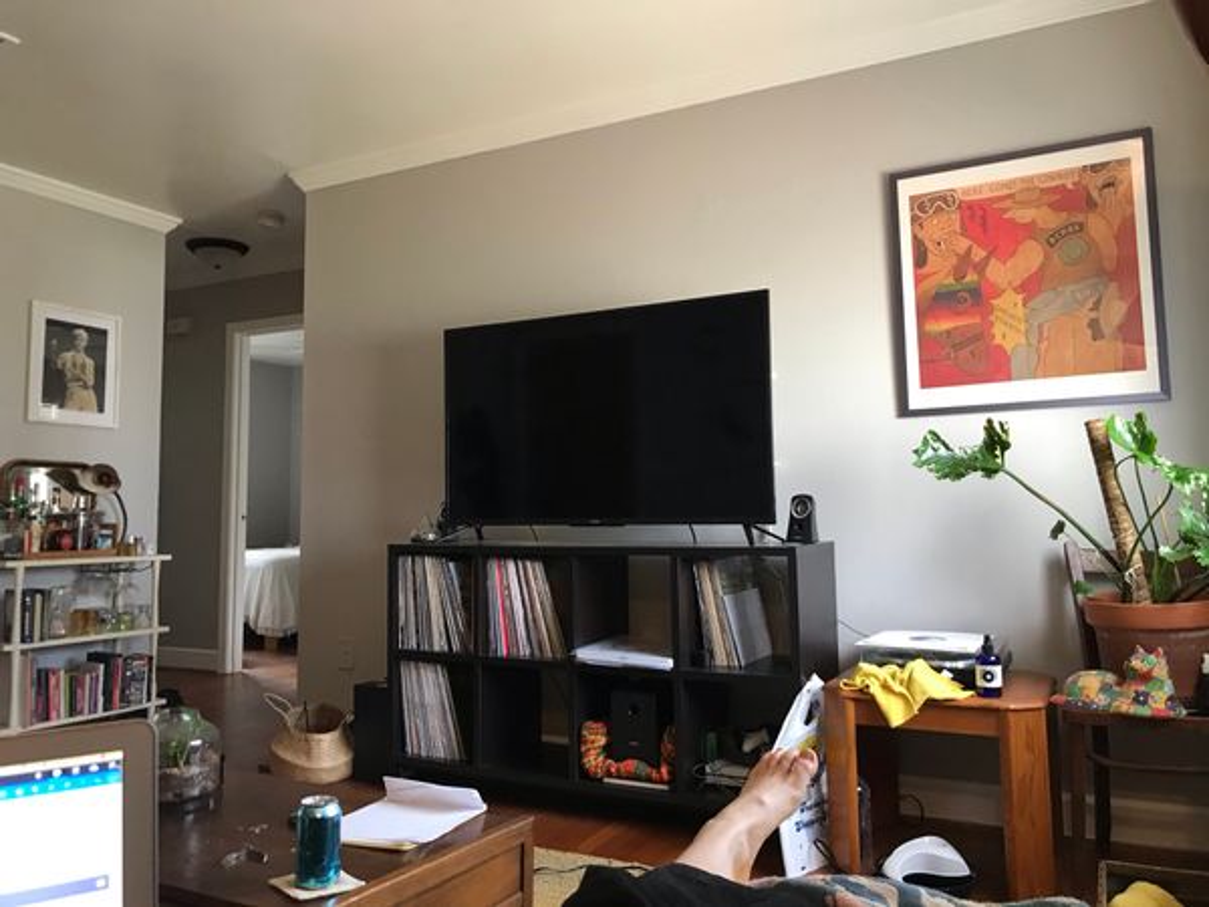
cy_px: 454
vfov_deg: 49.7
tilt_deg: +5.6
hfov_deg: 63.4
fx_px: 978
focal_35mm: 28
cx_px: 604
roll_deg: +0.0
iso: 40
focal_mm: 3.99
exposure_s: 1/17
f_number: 1.8
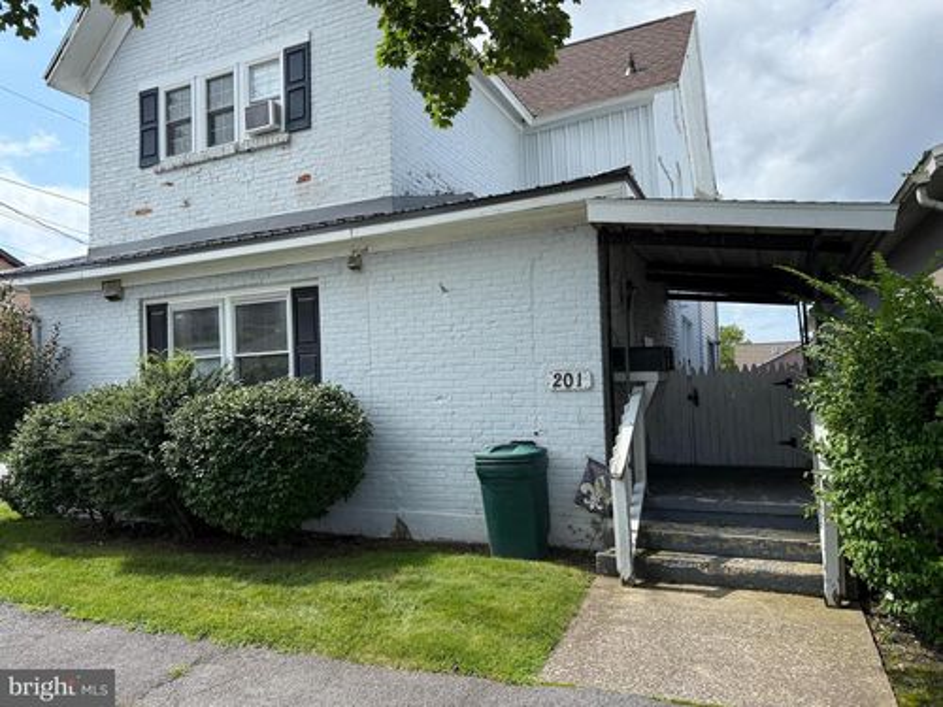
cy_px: 354
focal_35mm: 24
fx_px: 654
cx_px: 472
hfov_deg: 71.6
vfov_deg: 56.8
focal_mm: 6.76
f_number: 1.78
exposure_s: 1/4167
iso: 100
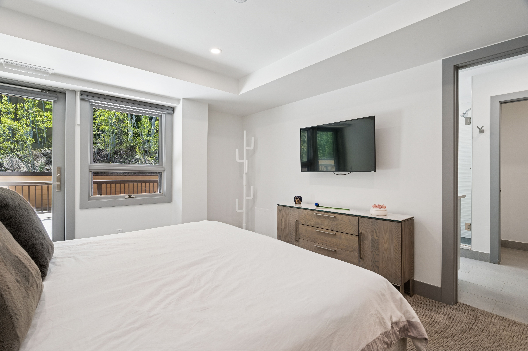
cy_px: 176
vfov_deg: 72.0
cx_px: 264
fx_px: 242
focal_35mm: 16
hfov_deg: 95.0
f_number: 9
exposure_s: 1/60
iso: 400
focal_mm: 16.5
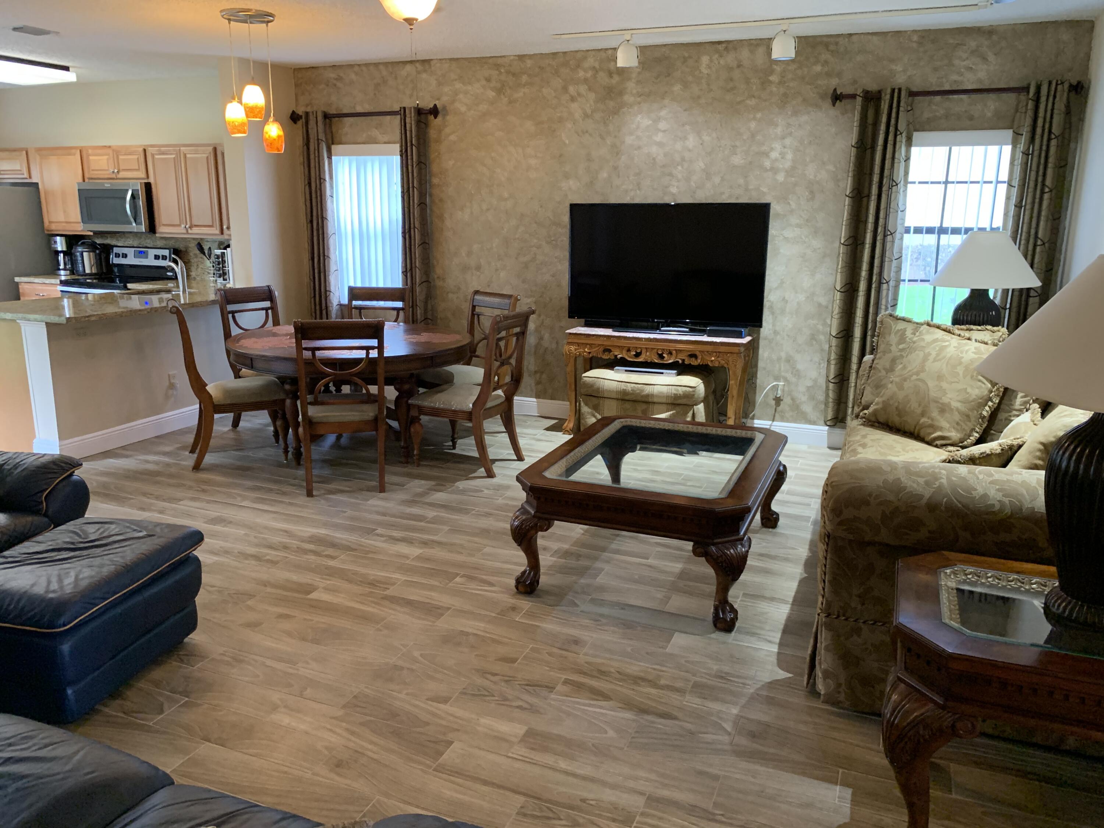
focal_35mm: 26
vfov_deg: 53.1
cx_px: 552
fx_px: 829
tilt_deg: -13.7
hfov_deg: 67.3
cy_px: 414
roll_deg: -0.2
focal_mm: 4.25
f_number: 1.8
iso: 400
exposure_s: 1/40
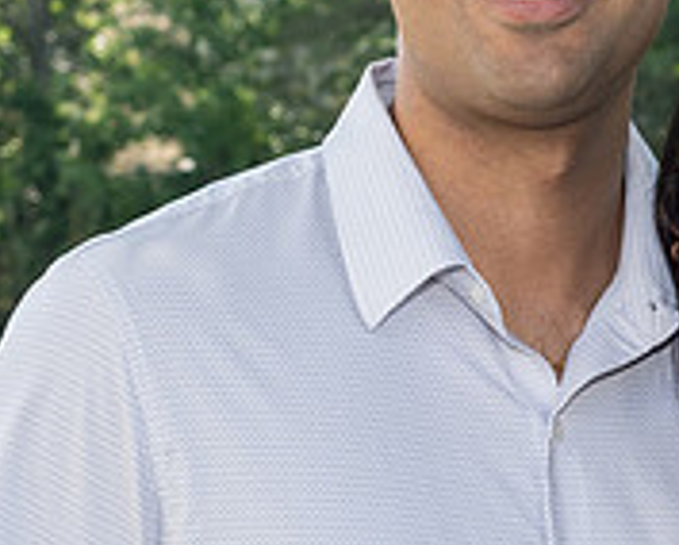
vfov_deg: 7.6
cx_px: 761
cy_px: 345
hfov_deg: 9.4
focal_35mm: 204
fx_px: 4104
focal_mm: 38
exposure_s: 1/250
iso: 250
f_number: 5
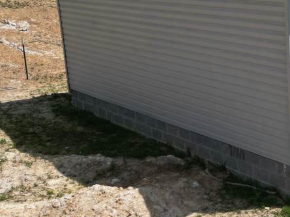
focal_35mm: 69
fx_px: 578
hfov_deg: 24.7
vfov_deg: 21.2
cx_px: 371
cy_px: 146
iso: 120
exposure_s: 1/4000
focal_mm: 6.72
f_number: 1.7
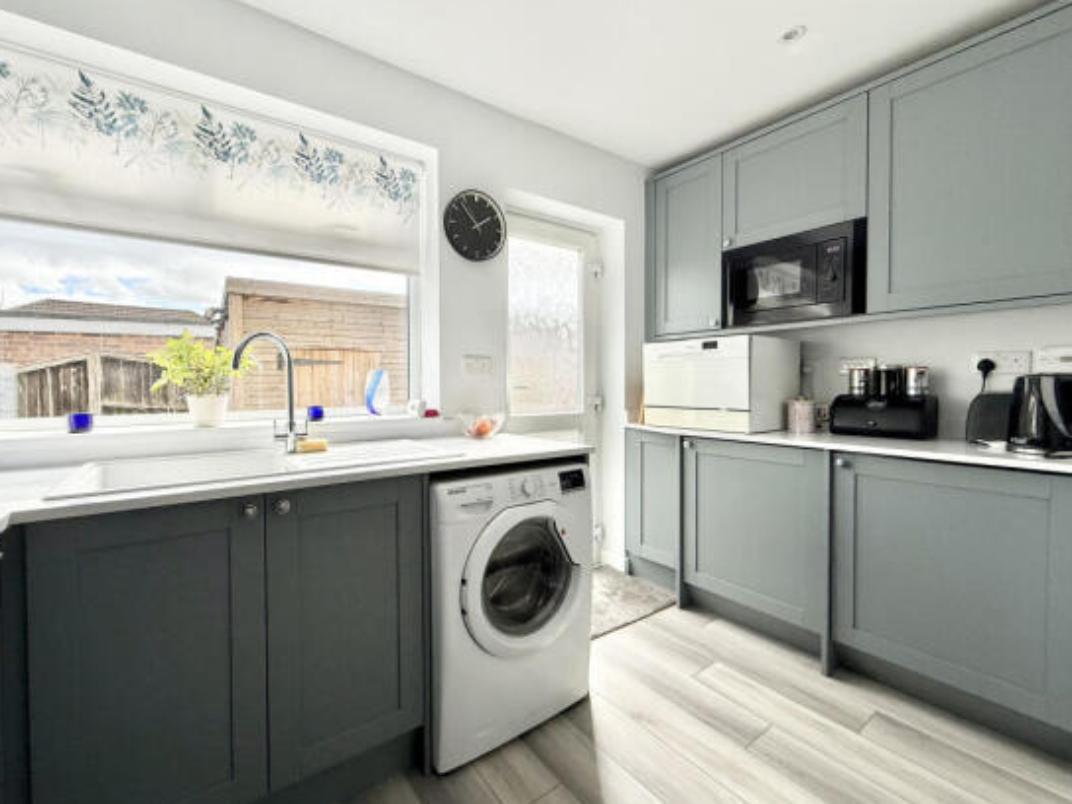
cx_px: 500
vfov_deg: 81.7
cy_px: 393
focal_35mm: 15
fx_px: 465
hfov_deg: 98.0
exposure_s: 1/277
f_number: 2.2
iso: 64
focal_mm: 2.22
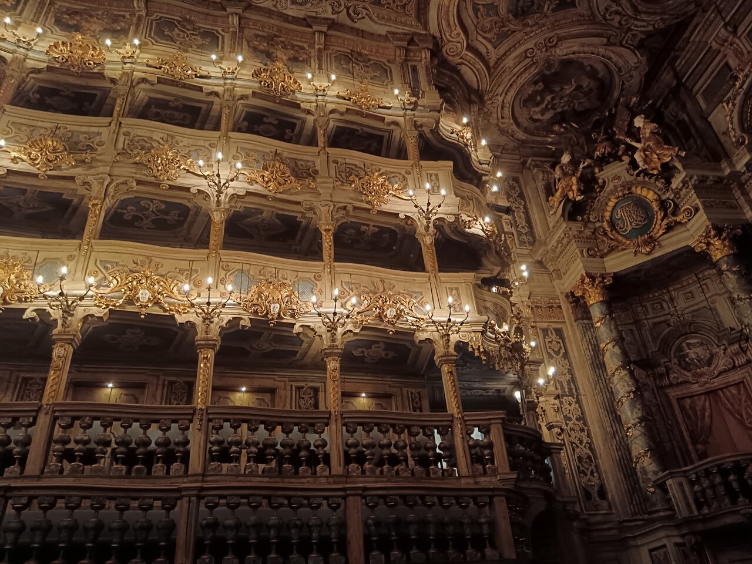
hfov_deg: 65.3
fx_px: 587
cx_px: 376
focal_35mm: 27
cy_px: 282
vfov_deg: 51.4
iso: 1957
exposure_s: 1/25
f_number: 1.9
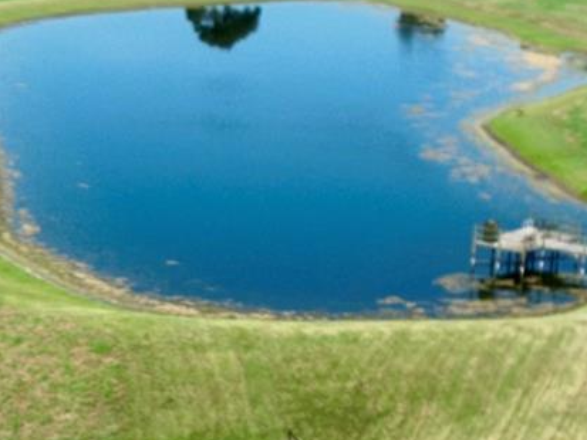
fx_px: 2019
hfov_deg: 16.3
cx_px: 65
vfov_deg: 11.9
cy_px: 640
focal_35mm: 119
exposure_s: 1/1600
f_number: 2.8
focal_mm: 12.29
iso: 100
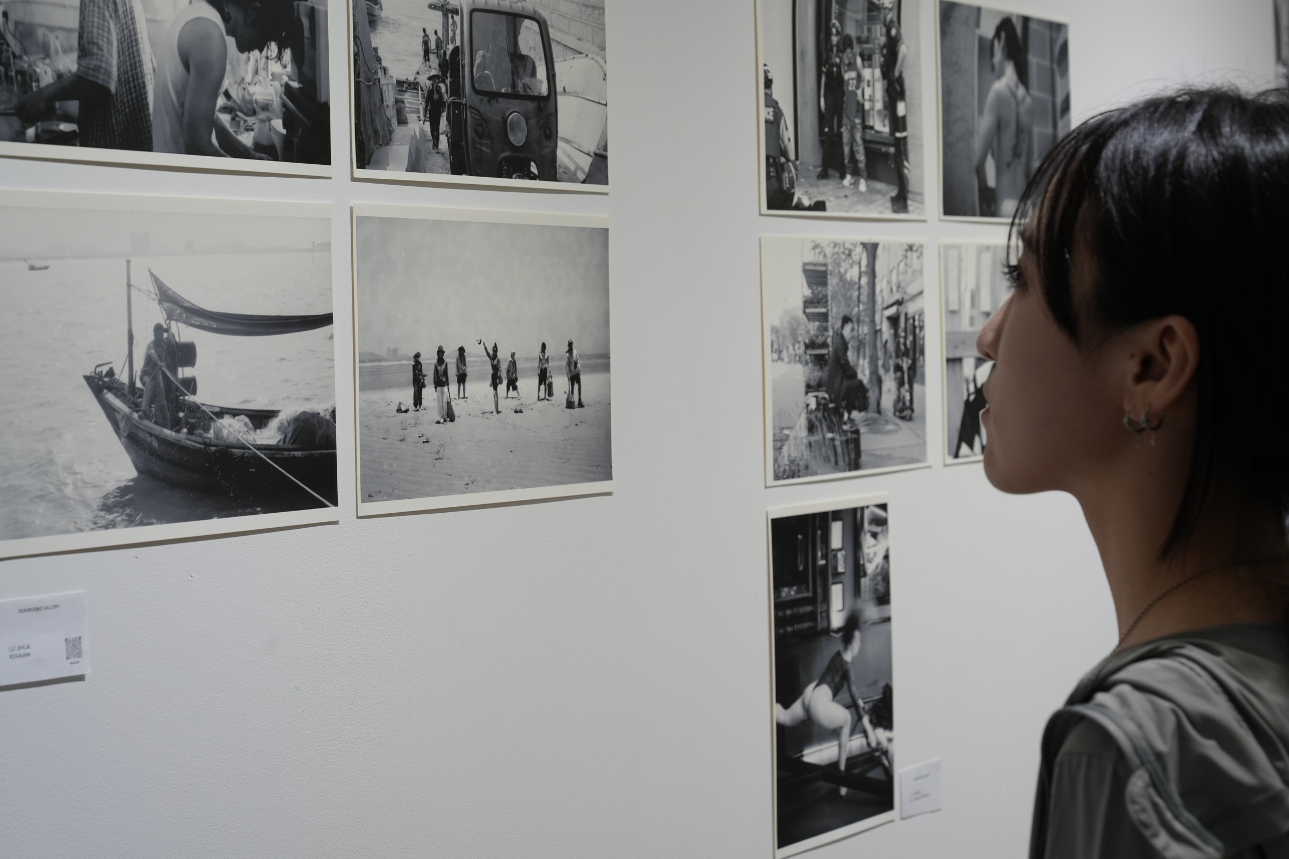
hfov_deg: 28.8
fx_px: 2506
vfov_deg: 19.5
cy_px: 430
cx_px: 644
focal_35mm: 70
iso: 800
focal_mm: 70
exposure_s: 1/80
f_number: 7.1
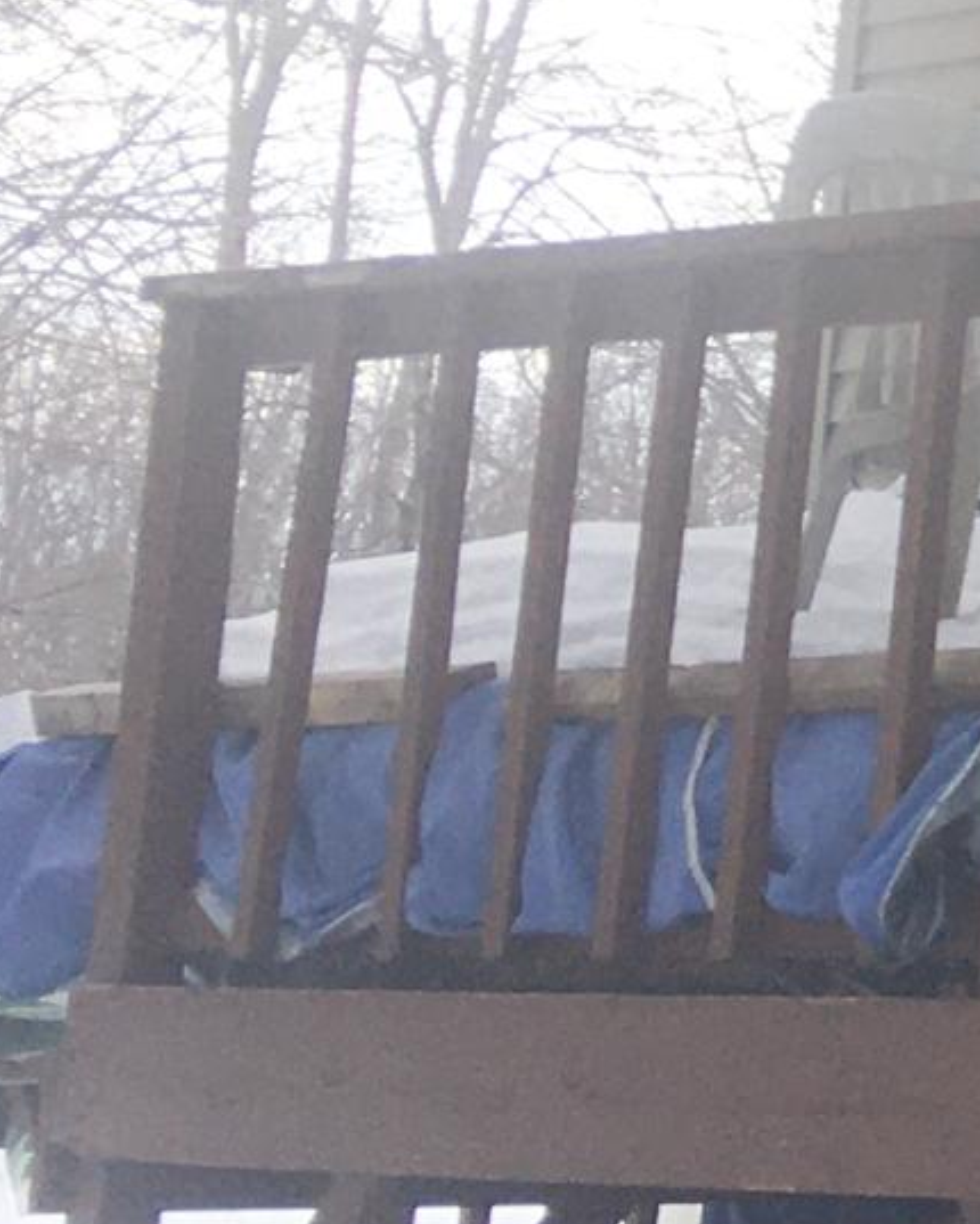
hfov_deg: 8.0
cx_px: 3220
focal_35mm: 158
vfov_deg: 12.0
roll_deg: -0.6
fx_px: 5725
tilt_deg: +11.3
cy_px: -77
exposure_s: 1/557
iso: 25
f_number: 2.2
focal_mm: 4.15
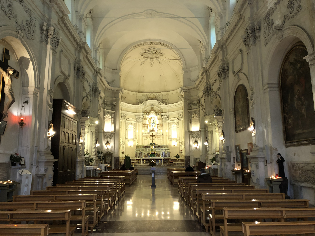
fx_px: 255
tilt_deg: +9.4
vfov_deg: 49.7
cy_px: 118
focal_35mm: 28
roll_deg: +1.2
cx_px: 158
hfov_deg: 63.4
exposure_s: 1/11
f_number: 1.8
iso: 100
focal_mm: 4
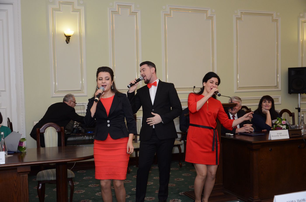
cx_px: 153
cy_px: 101
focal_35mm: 42
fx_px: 356
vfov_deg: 31.8
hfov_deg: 46.5
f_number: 4
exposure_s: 1/200
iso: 1000
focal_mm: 28
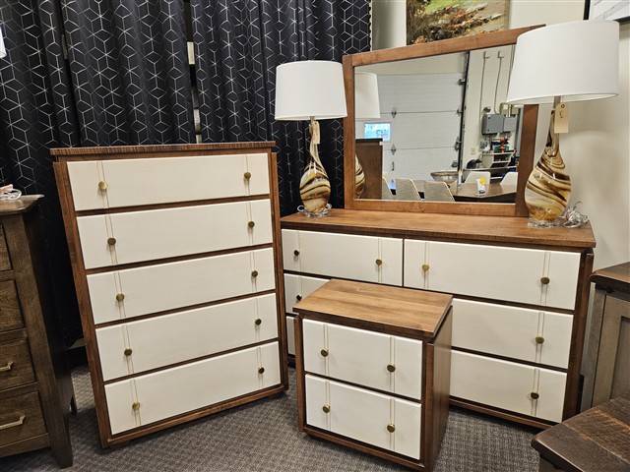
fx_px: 419
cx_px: 315
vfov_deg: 58.9
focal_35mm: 23
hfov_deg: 73.9
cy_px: 236
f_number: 1.8
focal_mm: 5.4
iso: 250
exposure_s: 1/120
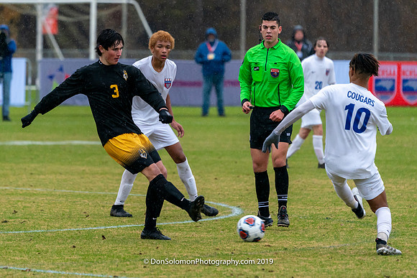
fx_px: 4828
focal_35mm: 417
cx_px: 170
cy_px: 137
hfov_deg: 4.9
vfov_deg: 3.3
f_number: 5.6
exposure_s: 1/1000
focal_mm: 315
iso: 3200
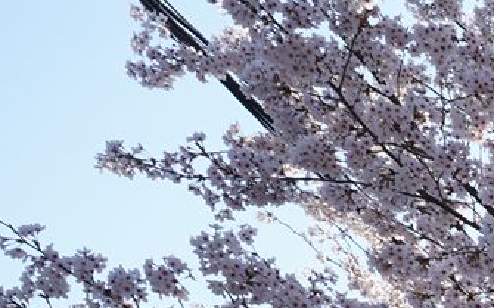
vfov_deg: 8.0
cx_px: 1283
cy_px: 843
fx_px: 1965
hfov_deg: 11.3
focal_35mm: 146
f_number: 10
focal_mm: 24
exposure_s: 1/100
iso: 100
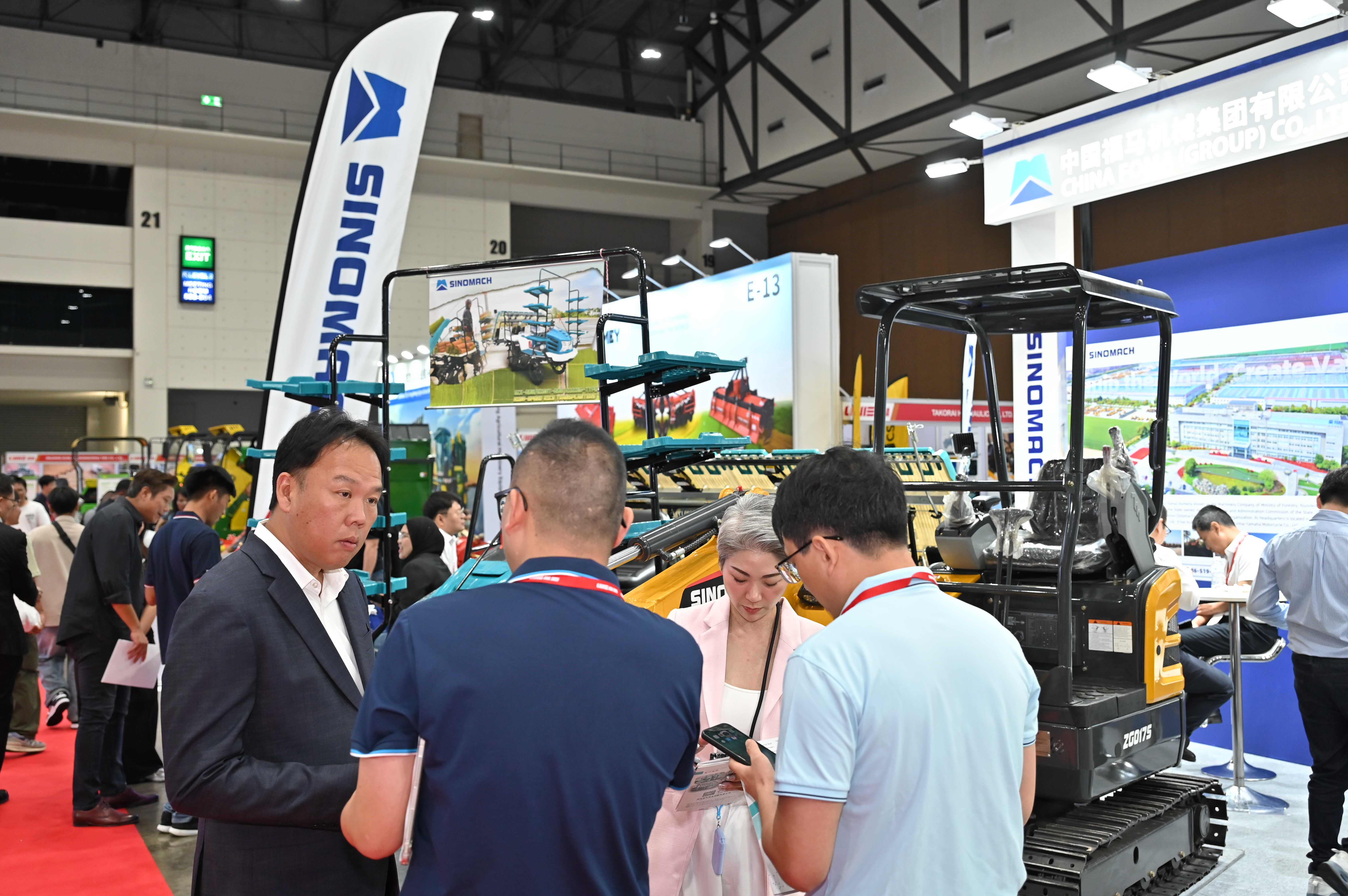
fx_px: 1291
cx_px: 674
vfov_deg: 38.3
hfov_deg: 55.1
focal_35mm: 34
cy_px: 448
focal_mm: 34.5
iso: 1250
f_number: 4
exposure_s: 1/125
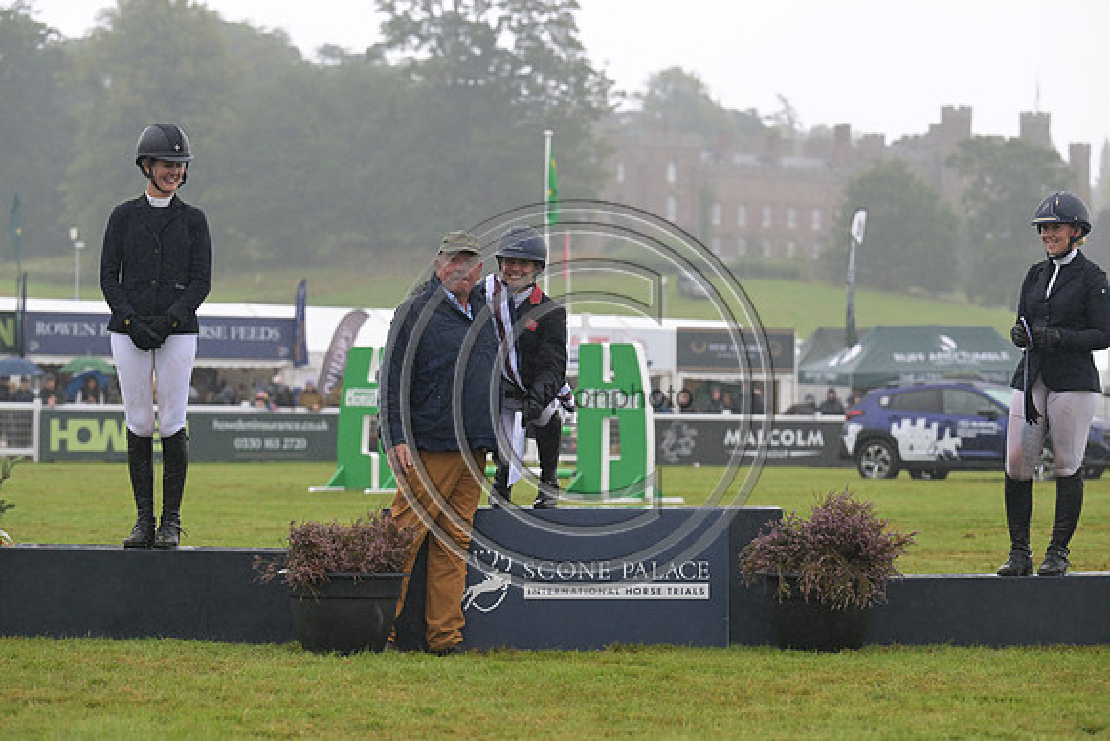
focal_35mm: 130
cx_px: 555
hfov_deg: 15.8
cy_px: 370
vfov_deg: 10.6
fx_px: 4009
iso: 1250
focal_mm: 130
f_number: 5
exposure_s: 1/1000
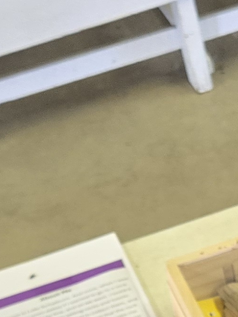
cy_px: 328
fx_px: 1256
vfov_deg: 14.1
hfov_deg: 10.7
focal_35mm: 137
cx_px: 270
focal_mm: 5.4
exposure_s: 1/120
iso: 400
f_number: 1.8
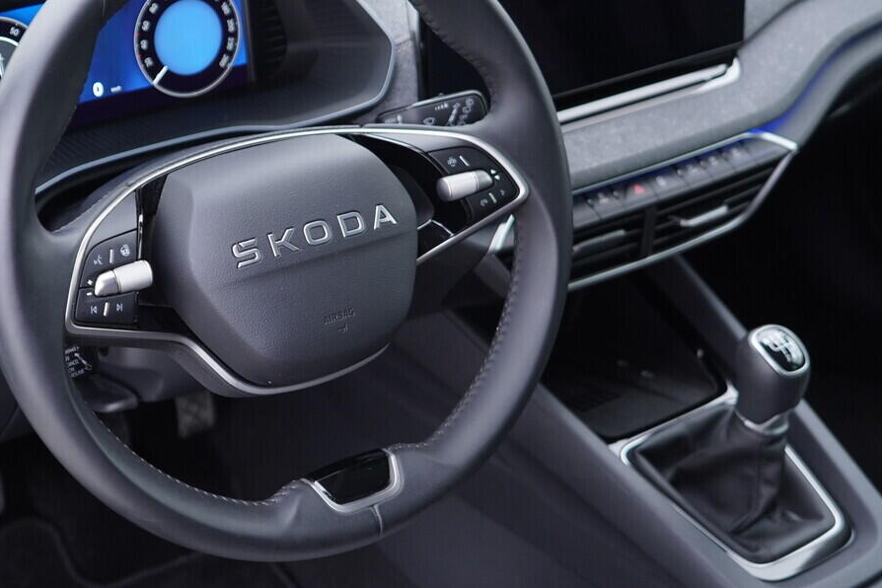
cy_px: 253
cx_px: 258
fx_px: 1421
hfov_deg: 34.0
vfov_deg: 23.4
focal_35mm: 58
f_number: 2.8
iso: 320
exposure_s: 1/40
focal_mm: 24
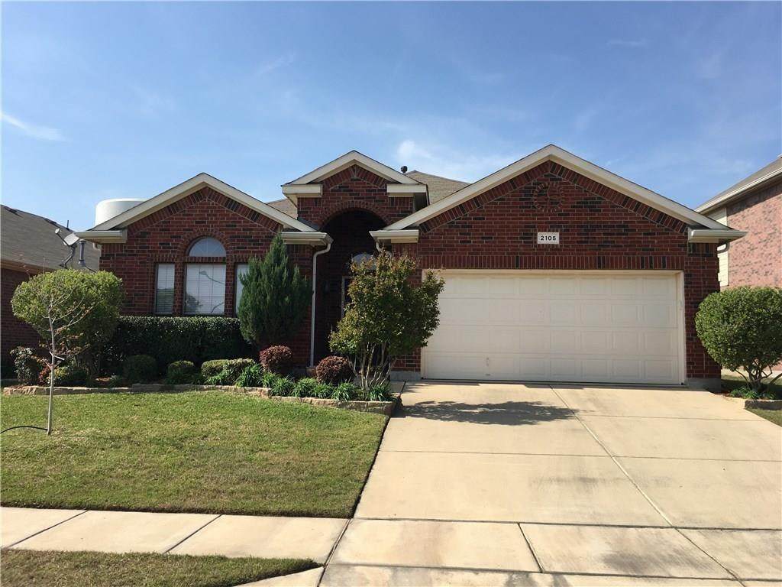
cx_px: 391
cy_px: 294
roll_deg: -1.8
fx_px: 655
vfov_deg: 48.2
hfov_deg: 61.7
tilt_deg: +5.7
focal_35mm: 29
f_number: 2.2
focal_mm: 4.15
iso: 25
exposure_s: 1/1425
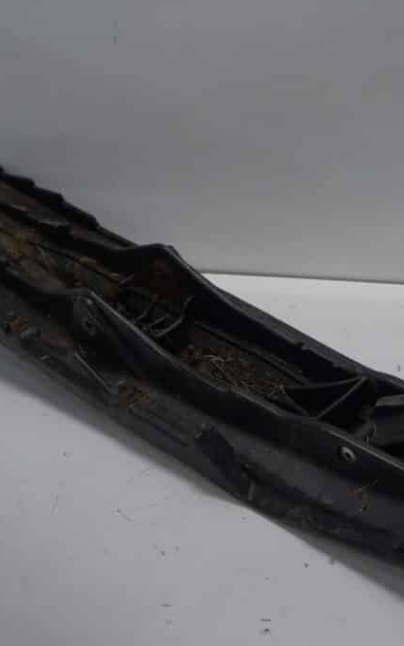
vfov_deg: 45.5
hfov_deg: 28.8
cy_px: 323
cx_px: 317
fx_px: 771
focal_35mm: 44
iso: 125
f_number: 5
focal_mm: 19
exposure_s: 1/60
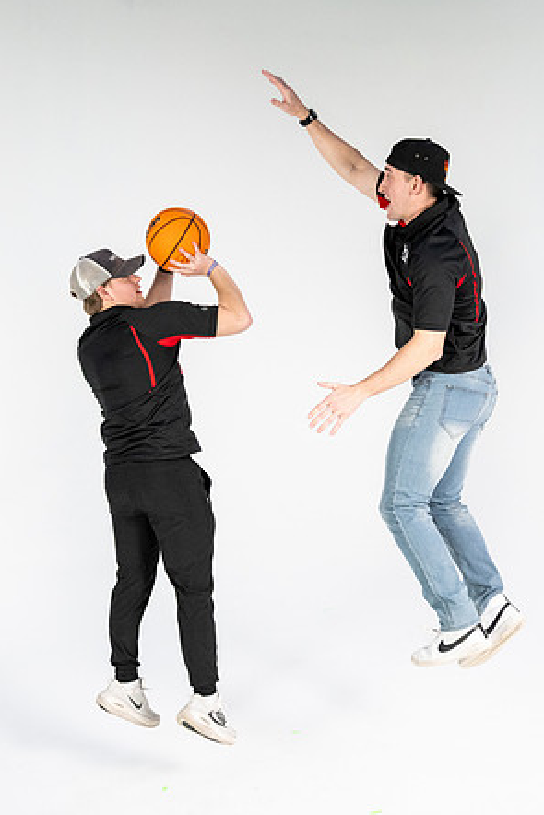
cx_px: 307
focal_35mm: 40
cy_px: 423
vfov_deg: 48.4
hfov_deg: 33.4
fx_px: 906
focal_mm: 24
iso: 1250
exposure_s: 1/500
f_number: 3.5
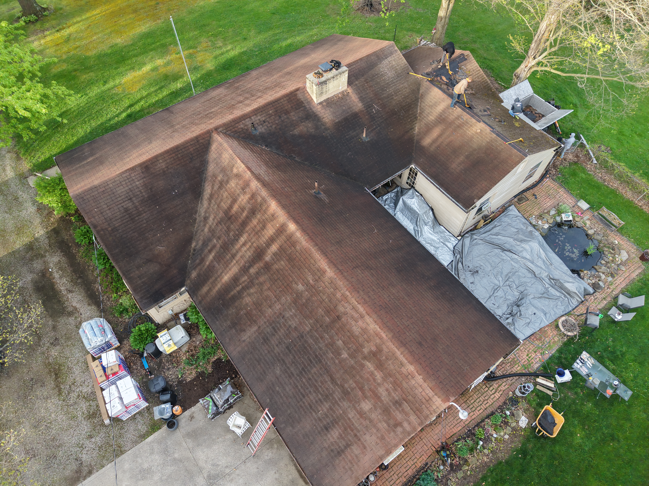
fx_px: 450
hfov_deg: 71.6
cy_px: 243
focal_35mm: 24
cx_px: 324
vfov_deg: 56.8
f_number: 1.8
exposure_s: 1/125
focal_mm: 8.67
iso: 100
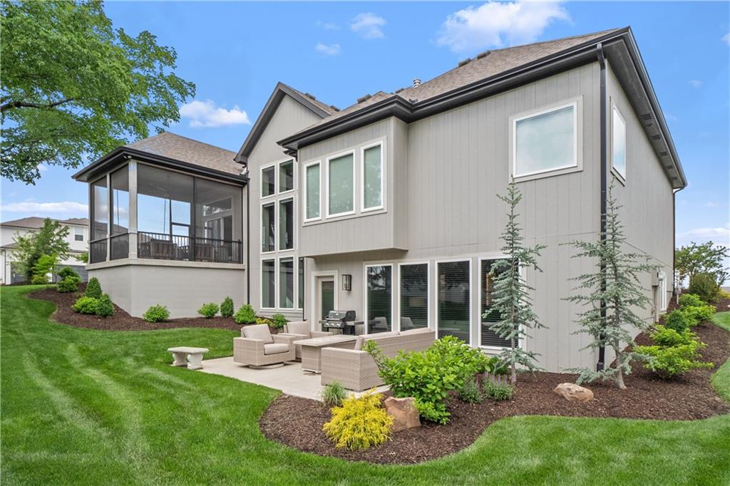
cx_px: 365
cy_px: 243
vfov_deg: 61.9
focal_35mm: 20
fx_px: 405
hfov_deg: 84.0
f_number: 8
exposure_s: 1/200
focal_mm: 10
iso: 400
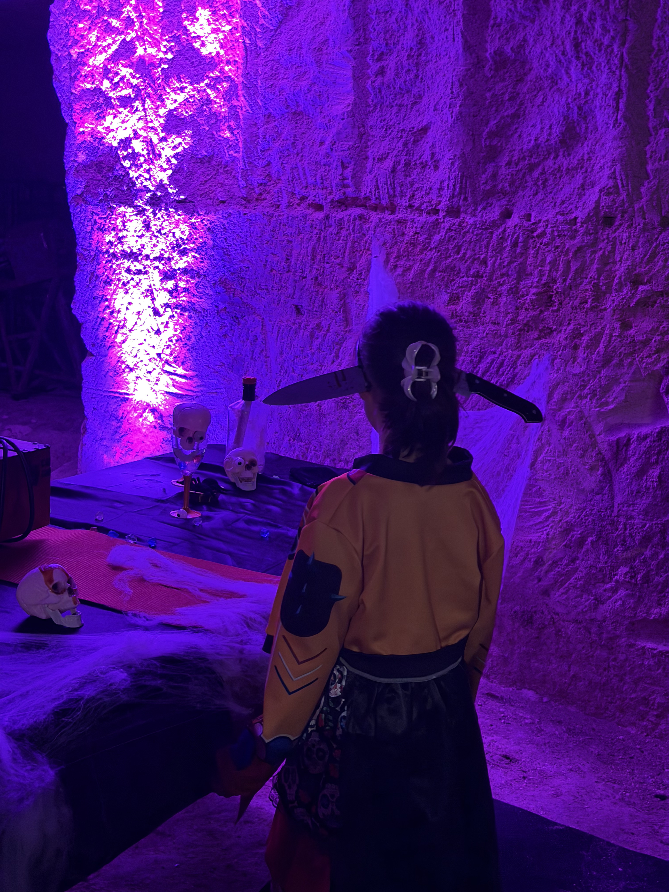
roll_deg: -1.7
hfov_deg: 30.3
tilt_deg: -11.8
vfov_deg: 39.7
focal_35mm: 48
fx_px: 1237
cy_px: 446
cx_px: 334
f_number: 1.78
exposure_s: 1/15
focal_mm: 6.76
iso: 1250
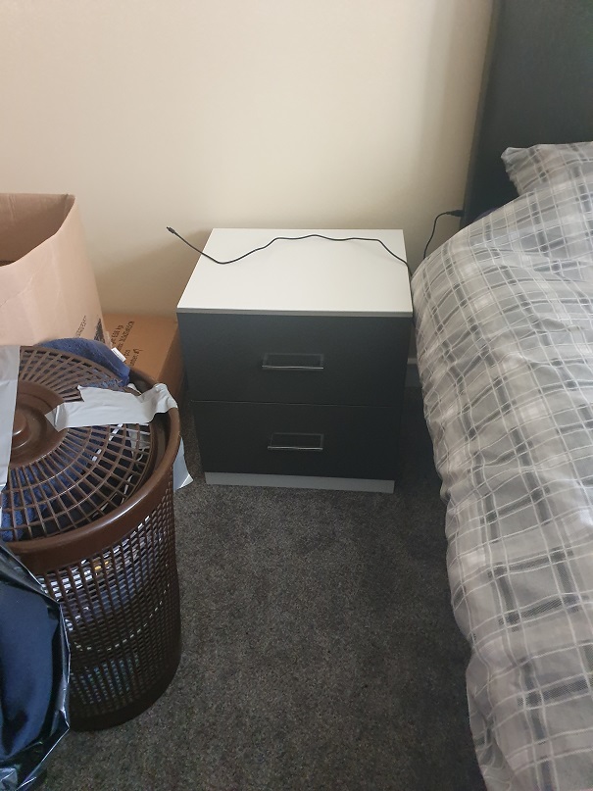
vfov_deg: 67.3
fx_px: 594
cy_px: 396
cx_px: 296
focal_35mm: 26
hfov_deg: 53.1
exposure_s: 1/33
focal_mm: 4.32
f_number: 2.4
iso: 640
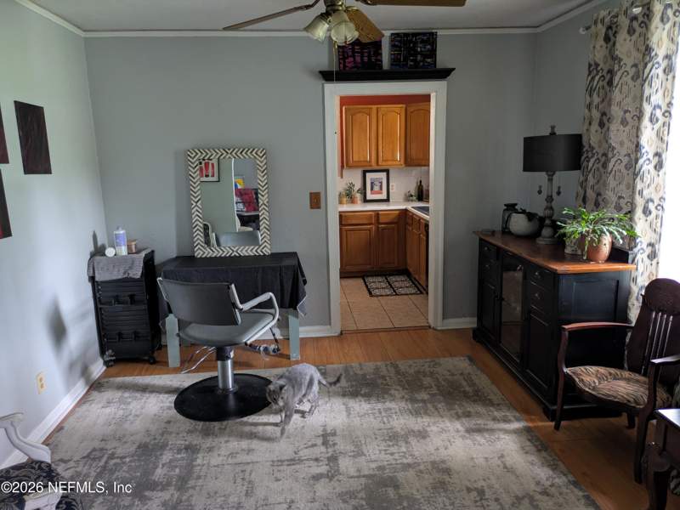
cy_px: 255
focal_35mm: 25
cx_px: 340
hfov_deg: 69.4
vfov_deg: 54.9
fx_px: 491
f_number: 1.89
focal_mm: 5.43
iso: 290
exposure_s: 1/24
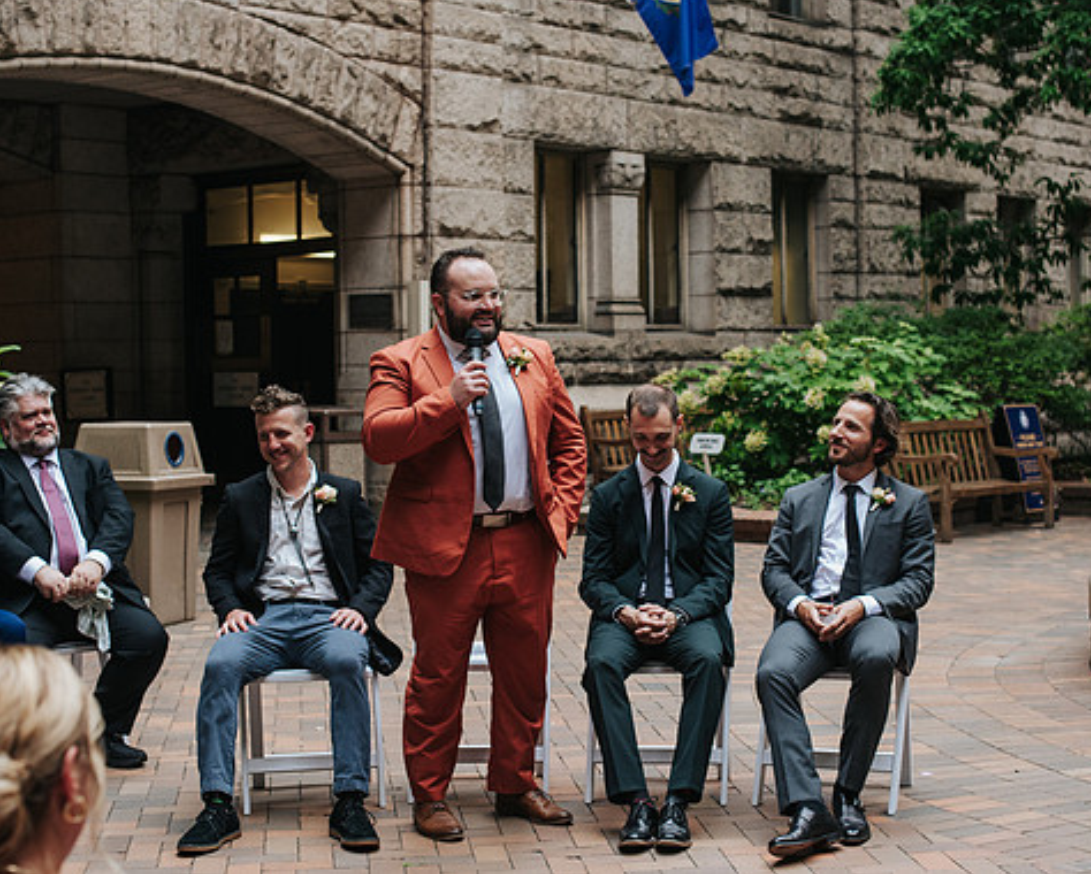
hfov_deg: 30.0
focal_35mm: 63
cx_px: 525
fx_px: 2036
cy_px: 388
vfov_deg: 24.2
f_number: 4
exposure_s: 1/400
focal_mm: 50
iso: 800
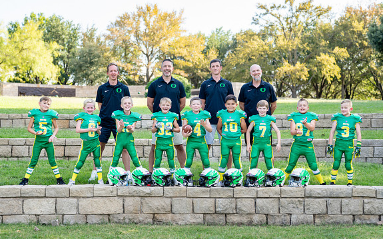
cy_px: 125
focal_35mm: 66
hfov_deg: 31.1
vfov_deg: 19.7
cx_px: 193
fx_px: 689
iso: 125
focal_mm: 50
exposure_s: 1/500
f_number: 2.2
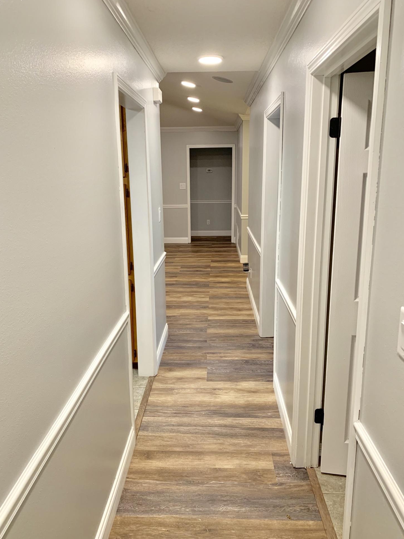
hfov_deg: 51.3
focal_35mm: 27
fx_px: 420
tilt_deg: -13.7
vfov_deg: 65.3
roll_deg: +0.5
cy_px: 272
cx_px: 195
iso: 125
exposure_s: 1/60
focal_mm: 4.25
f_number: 1.8
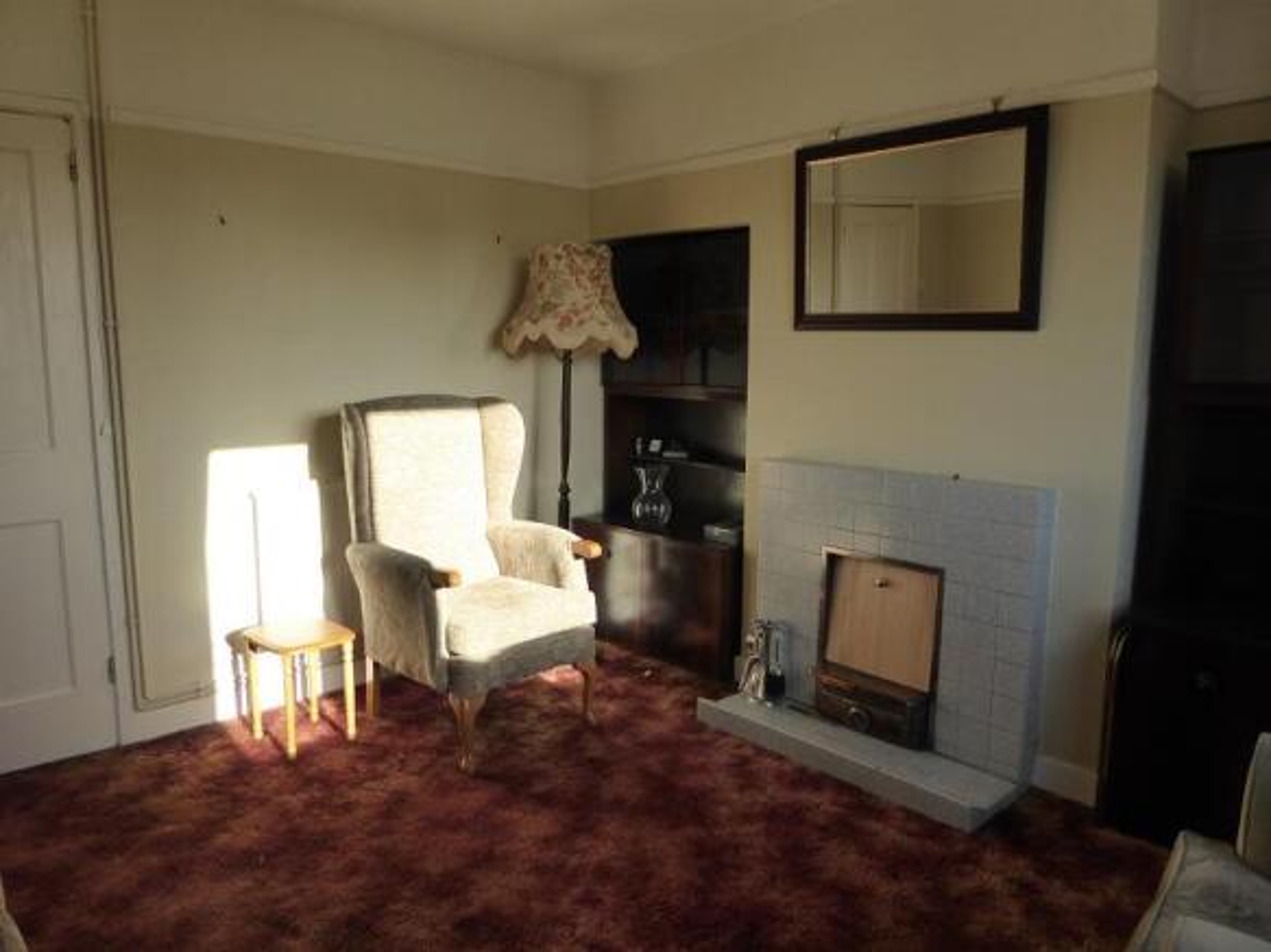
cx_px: 636
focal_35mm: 24
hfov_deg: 71.6
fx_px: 881
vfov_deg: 56.8
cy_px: 476
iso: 200
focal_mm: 4.3
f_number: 3.3
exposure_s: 1/250
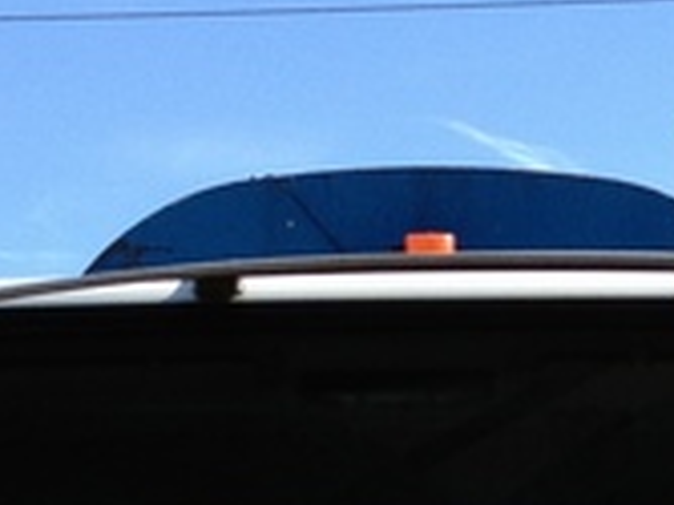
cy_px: 1159
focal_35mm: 168
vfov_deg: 8.2
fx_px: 3269
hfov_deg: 11.8
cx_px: 404
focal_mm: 4.28
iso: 50
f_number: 2.4
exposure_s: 1/778
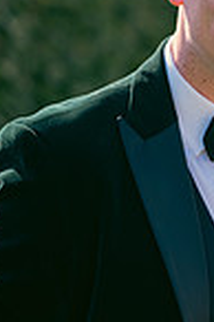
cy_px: 254
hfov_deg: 3.5
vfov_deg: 5.3
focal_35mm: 386
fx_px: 3450
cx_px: 227
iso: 200
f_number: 3.5
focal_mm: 125
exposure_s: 1/640
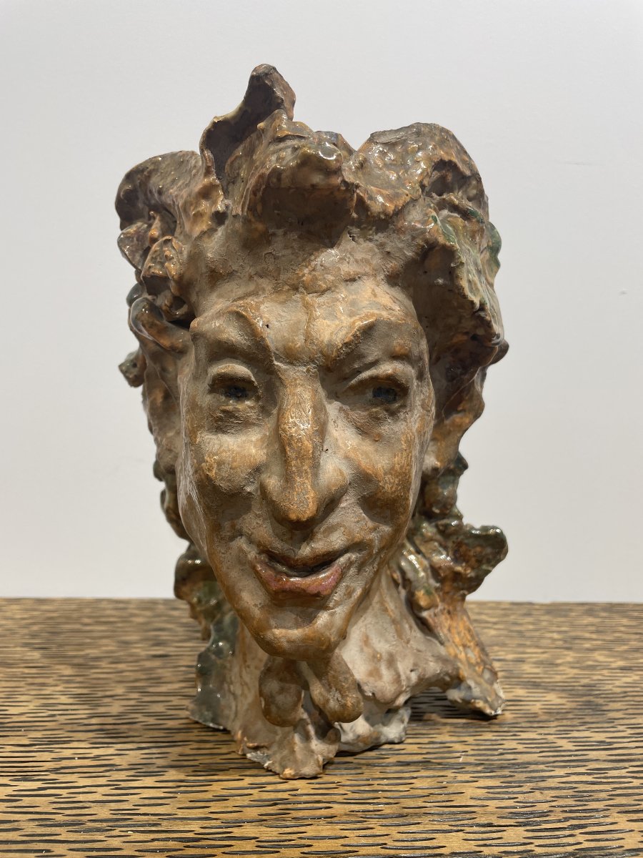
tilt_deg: -1.5
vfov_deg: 67.3
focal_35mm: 26
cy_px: 429
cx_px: 322
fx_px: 644
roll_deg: -1.3
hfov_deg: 53.1
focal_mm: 4.2
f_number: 1.6
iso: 32
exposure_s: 1/100
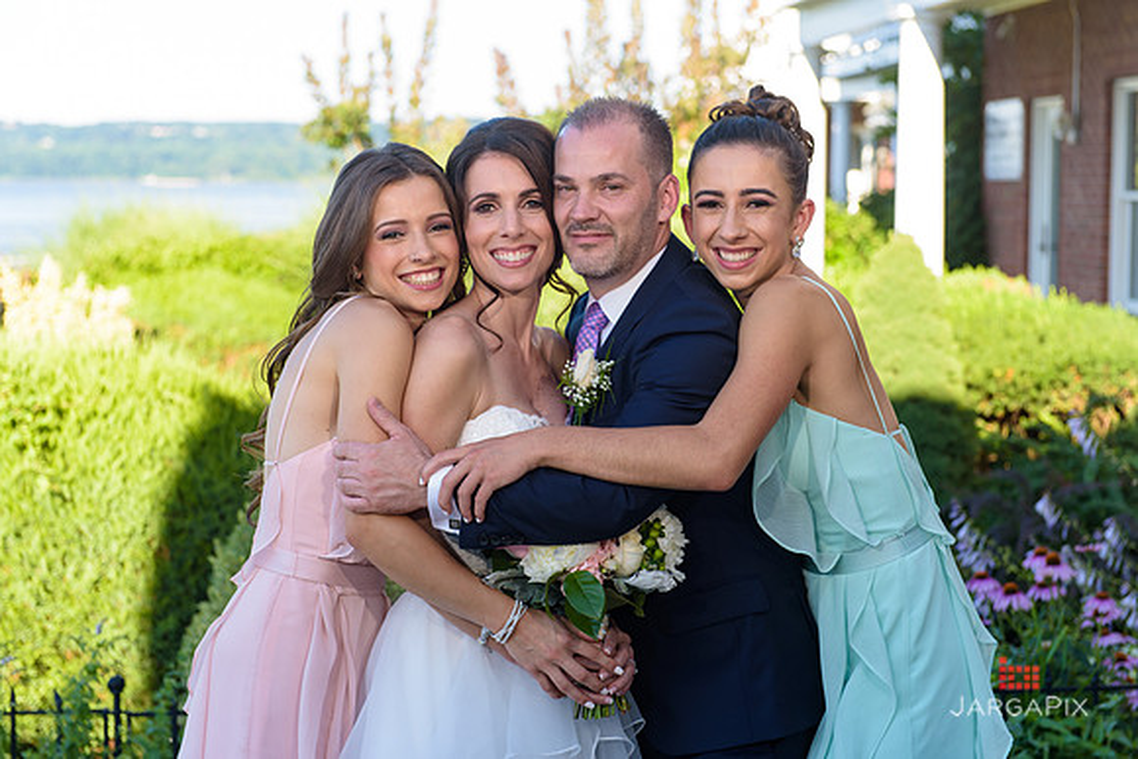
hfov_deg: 28.8
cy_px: 380
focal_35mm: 70
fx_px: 2213
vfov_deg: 19.5
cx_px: 569
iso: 200
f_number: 4
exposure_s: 1/250
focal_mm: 70
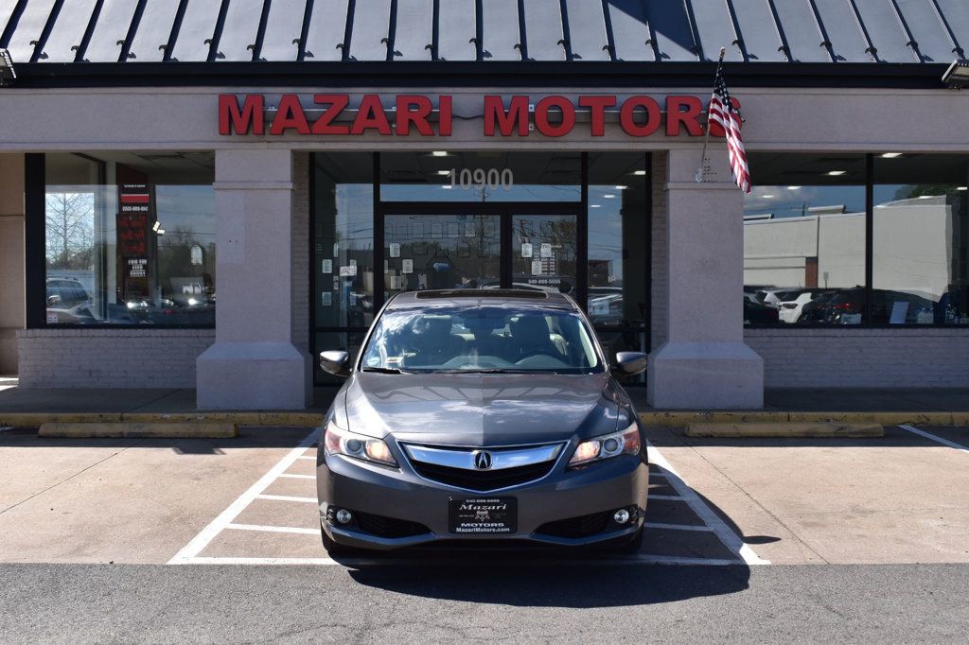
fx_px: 1170
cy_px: 322
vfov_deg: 30.8
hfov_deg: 45.0
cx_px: 484
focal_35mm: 44
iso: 400
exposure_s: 1/500
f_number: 11
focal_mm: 29
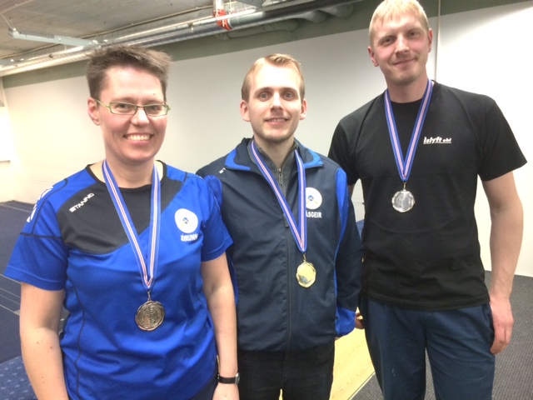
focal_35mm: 30
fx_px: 462
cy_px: 200
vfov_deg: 46.8
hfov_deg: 60.0
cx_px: 266
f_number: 2.2
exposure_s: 1/30
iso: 125
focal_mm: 4.12
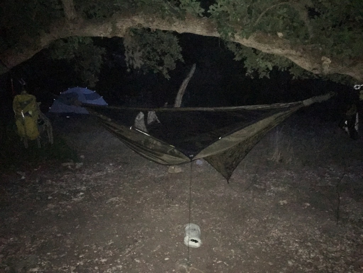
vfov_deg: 48.2
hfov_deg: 61.7
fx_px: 304
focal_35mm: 29
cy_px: 136
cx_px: 182
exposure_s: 1/16
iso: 2000
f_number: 2.2
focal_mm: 4.15
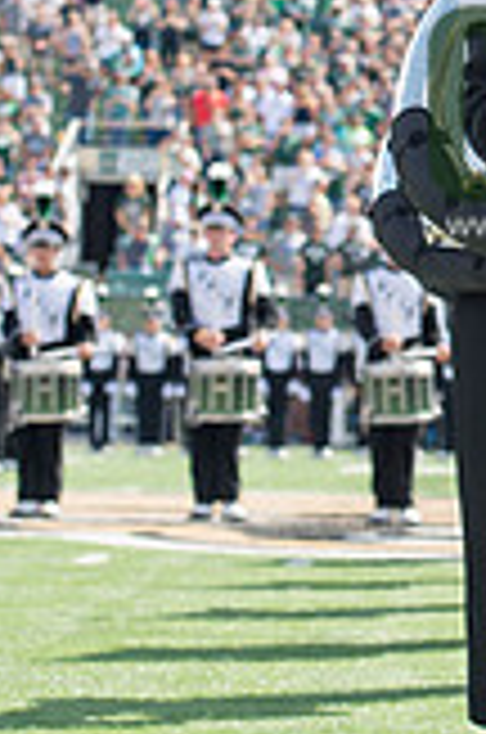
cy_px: 131
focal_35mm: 207
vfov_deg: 9.9
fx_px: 4209
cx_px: 628
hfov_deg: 6.6
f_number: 4.5
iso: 200
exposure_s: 1/1000
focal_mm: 75
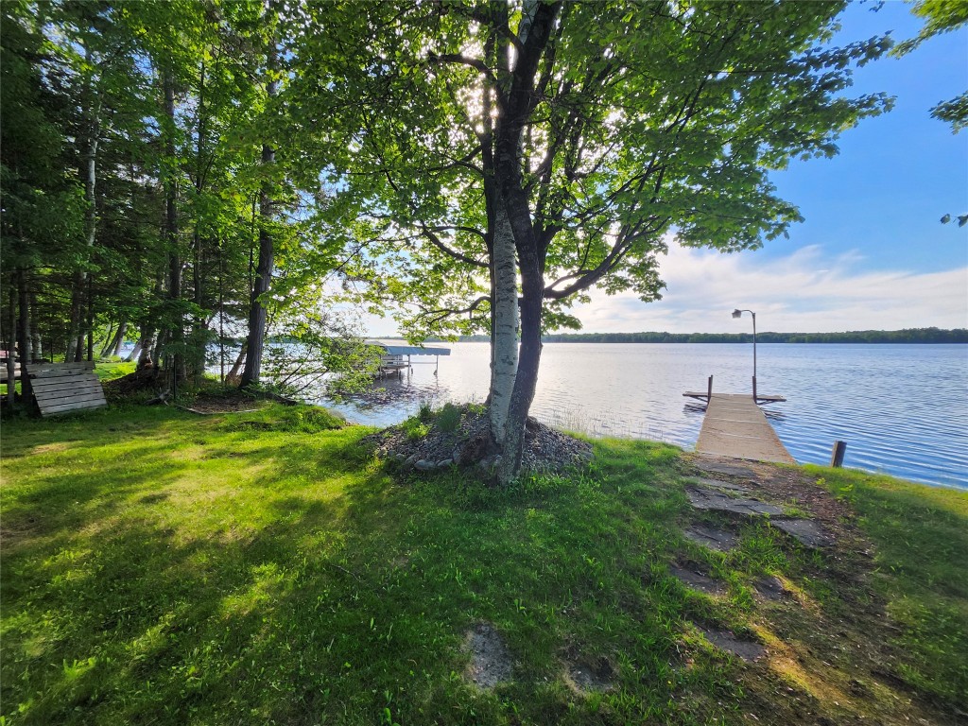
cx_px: 484
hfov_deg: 106.2
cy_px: 363
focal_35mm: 13
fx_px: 364
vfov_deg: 89.9
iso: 40
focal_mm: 1.74
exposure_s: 1/338
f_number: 2.2
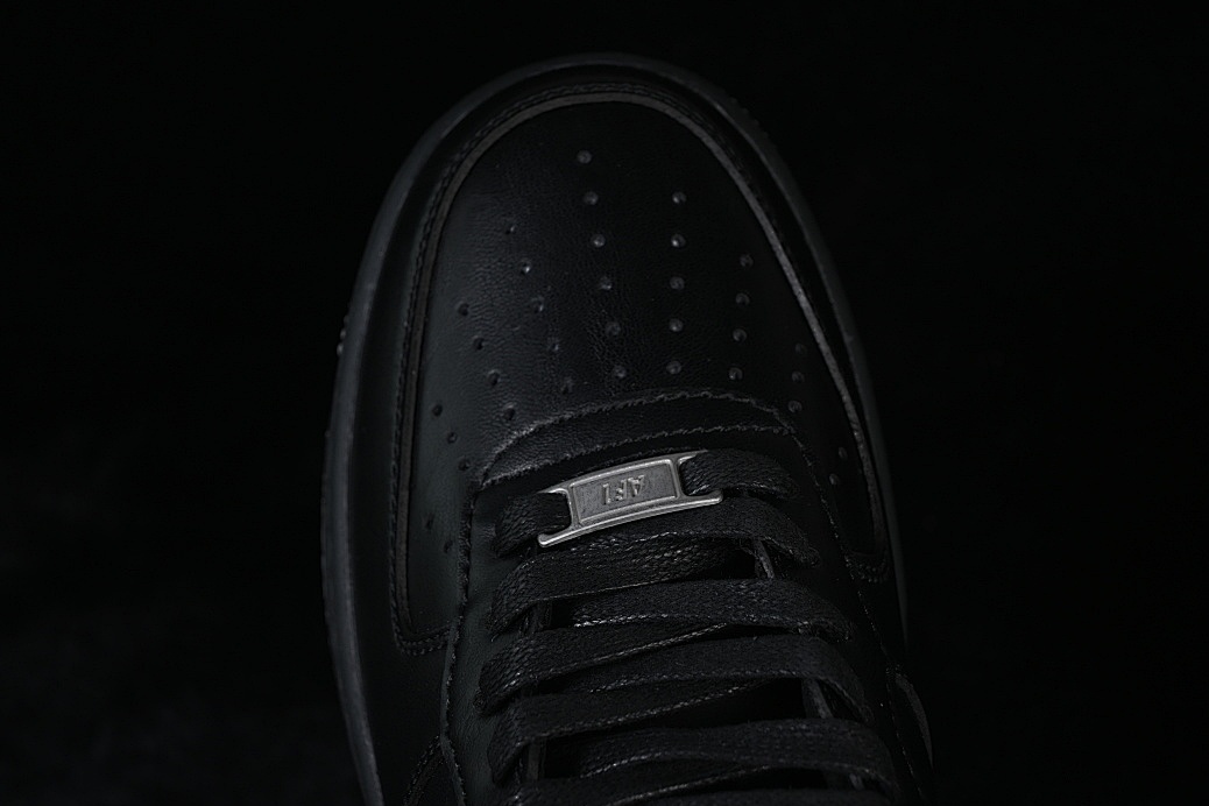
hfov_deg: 26.0
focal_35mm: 78
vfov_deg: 17.5
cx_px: 610
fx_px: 2619
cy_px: 410
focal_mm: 50
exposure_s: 1/50
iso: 160
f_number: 6.3
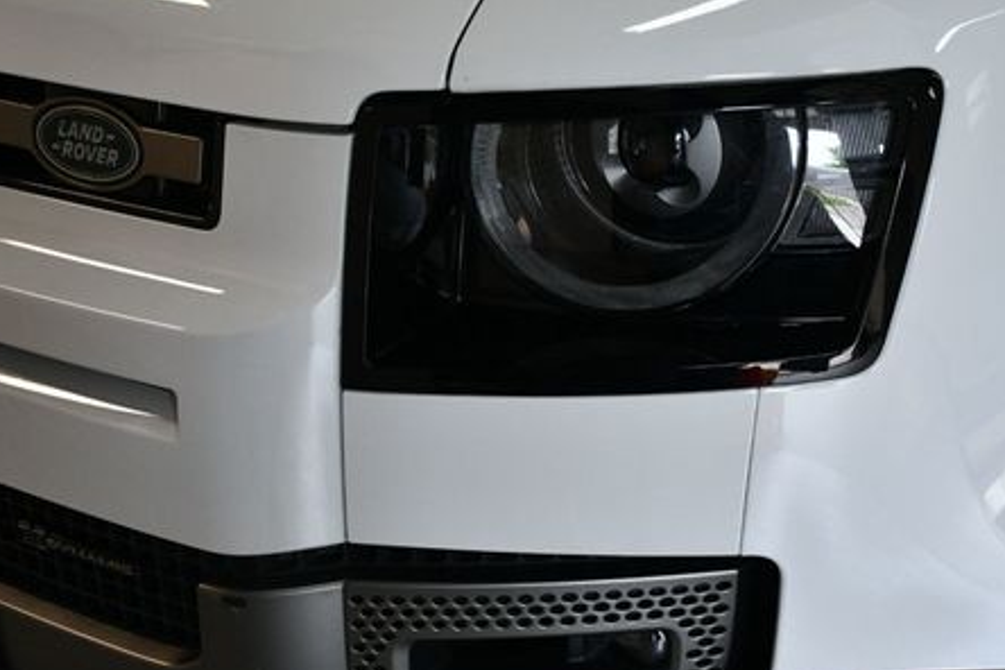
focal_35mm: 49
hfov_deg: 40.0
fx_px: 1368
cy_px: 389
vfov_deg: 27.5
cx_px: 652
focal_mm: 23
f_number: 3.8
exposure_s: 1/200
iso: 800
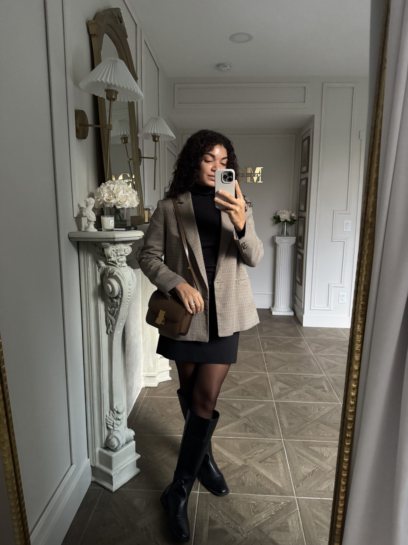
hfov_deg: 56.8
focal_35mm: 24
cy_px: 272
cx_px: 204
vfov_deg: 71.6
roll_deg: +0.4
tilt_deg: -18.3
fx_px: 377
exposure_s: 1/33
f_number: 1.78
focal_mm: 6.76
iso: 1000
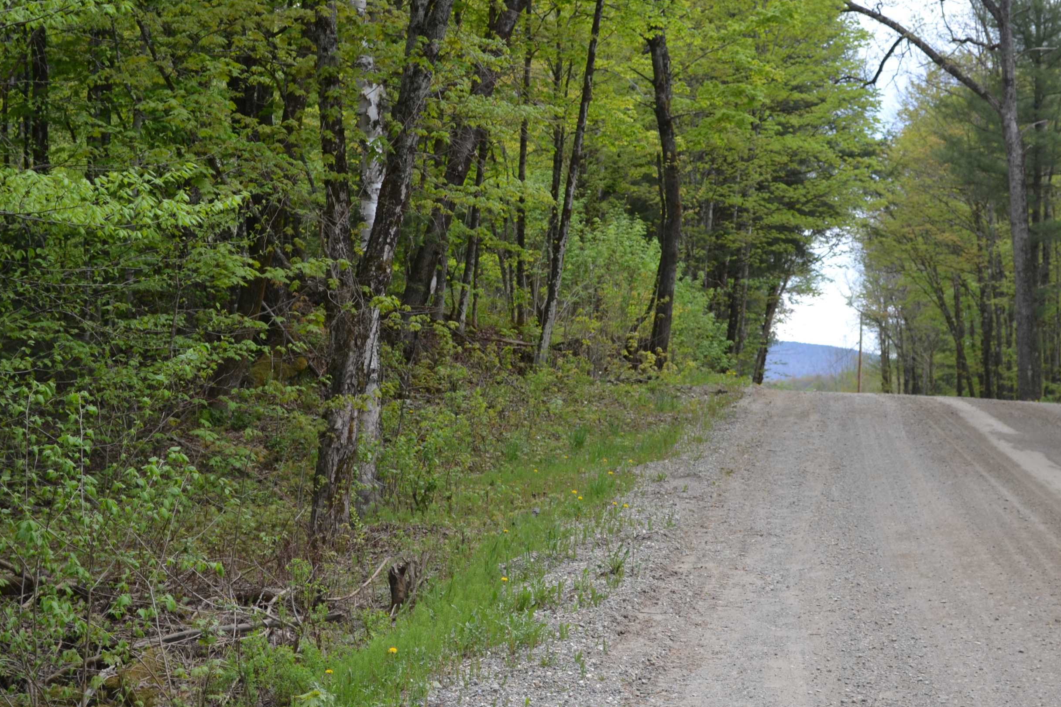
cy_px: 348
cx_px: 520
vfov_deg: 15.0
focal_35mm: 91
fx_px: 2681
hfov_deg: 22.4
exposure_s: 1/125
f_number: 5.6
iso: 160
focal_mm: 48
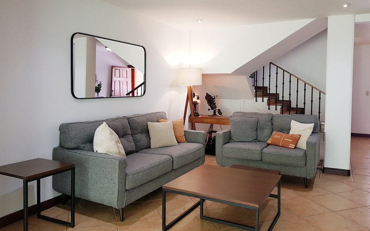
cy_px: 102
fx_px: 282
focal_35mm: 28
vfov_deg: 44.4
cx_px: 187
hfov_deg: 66.5
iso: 125
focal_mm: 4.3
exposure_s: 1/60
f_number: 1.7
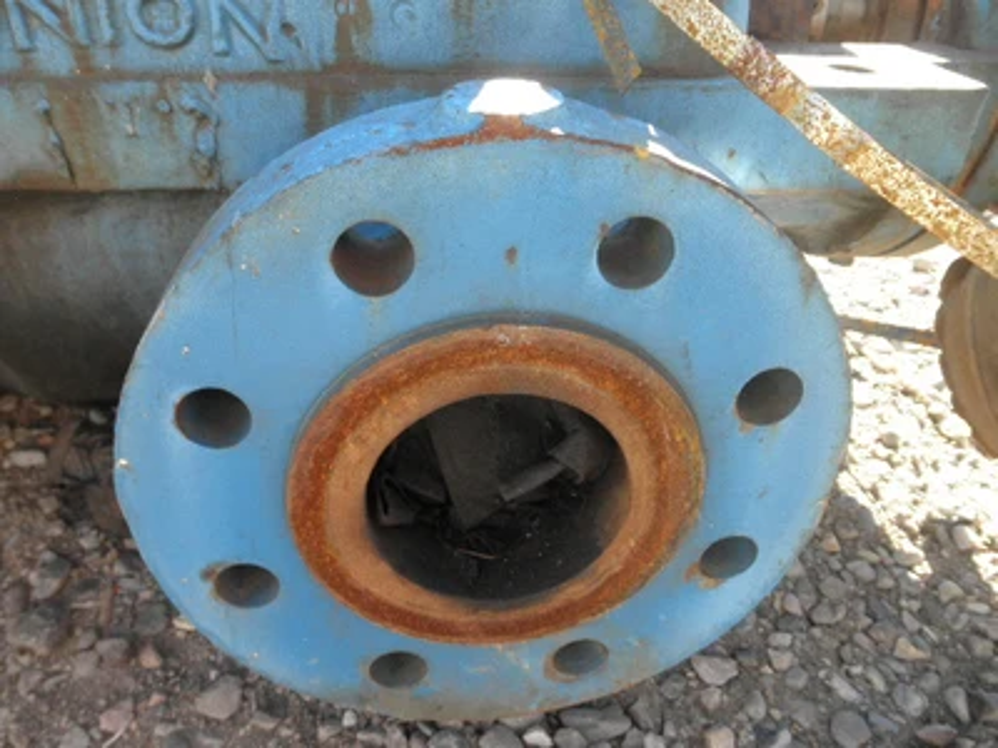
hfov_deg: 63.4
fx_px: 807
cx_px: 499
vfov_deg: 49.7
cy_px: 374
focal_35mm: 28
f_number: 3
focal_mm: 5
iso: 64
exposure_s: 1/80
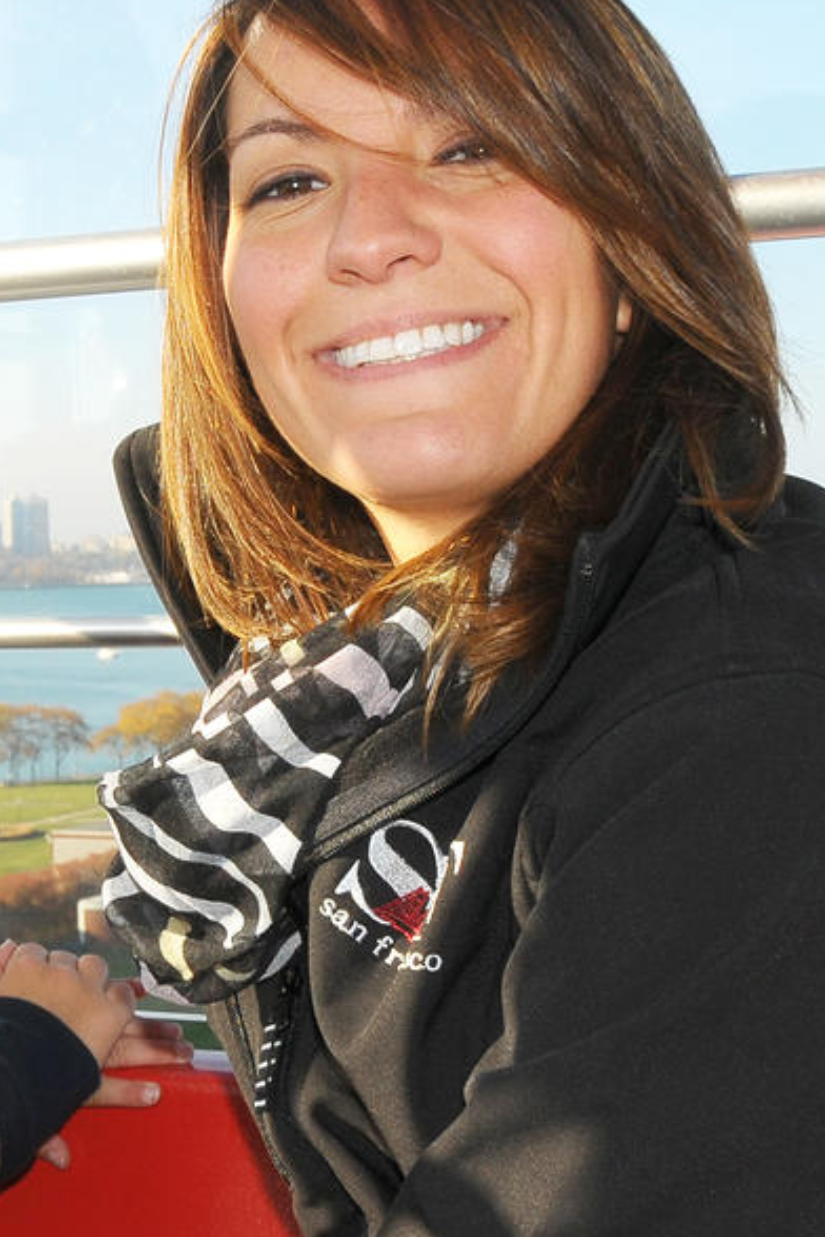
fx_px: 2647
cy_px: 530
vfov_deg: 26.3
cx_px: 109
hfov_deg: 17.5
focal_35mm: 77
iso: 200
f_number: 10
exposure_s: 1/250
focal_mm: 18
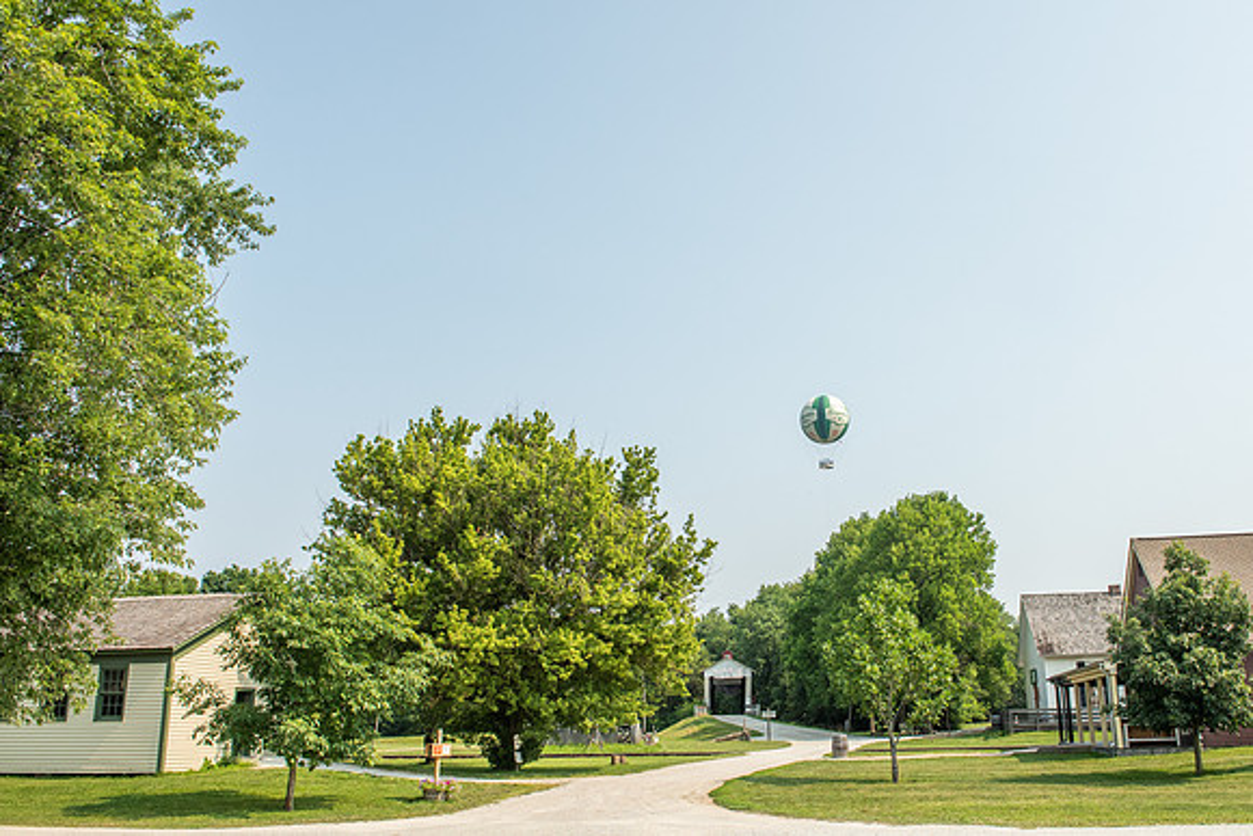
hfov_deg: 64.5
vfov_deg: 45.9
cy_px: 456
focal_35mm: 28
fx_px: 985
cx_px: 733
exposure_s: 1/1600
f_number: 5.6
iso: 320
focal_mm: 24
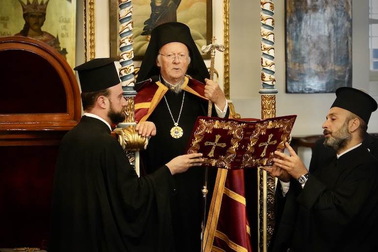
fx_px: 1071
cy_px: 126
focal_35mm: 102
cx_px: 189
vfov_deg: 13.4
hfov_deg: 20.0
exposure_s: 1/200
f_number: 5.6
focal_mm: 102
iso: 12800
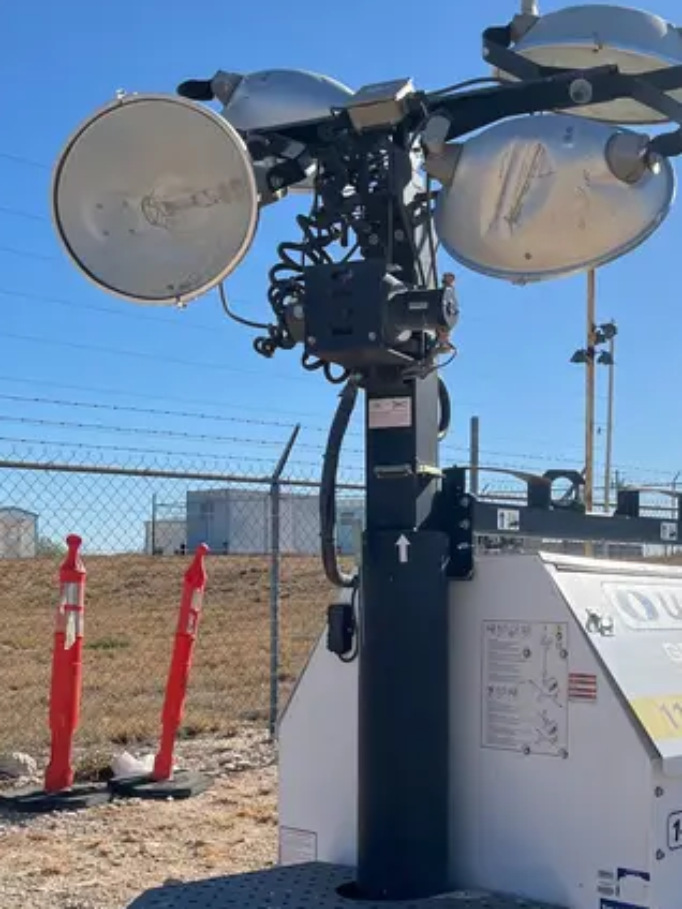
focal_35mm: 45
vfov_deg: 41.7
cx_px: 538
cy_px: 578
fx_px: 1182
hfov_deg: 31.4
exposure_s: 1/4310
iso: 50
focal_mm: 5.1
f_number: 1.6
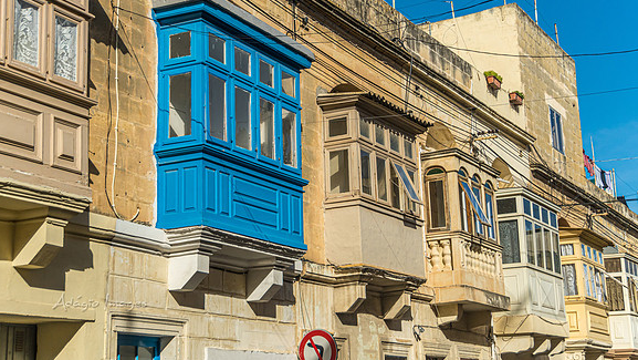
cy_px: 152
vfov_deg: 20.1
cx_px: 318
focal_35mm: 60
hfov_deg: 34.9
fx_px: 1015
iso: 400
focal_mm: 38
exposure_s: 1/2500
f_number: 5.6
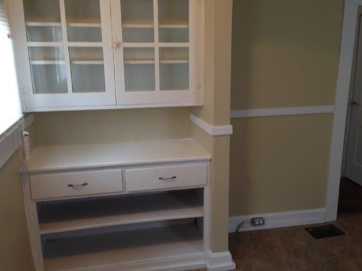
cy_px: 134
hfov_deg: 53.9
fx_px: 356
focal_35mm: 34
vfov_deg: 41.8
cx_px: 185
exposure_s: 1/24
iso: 64
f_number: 2.4
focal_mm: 4.12
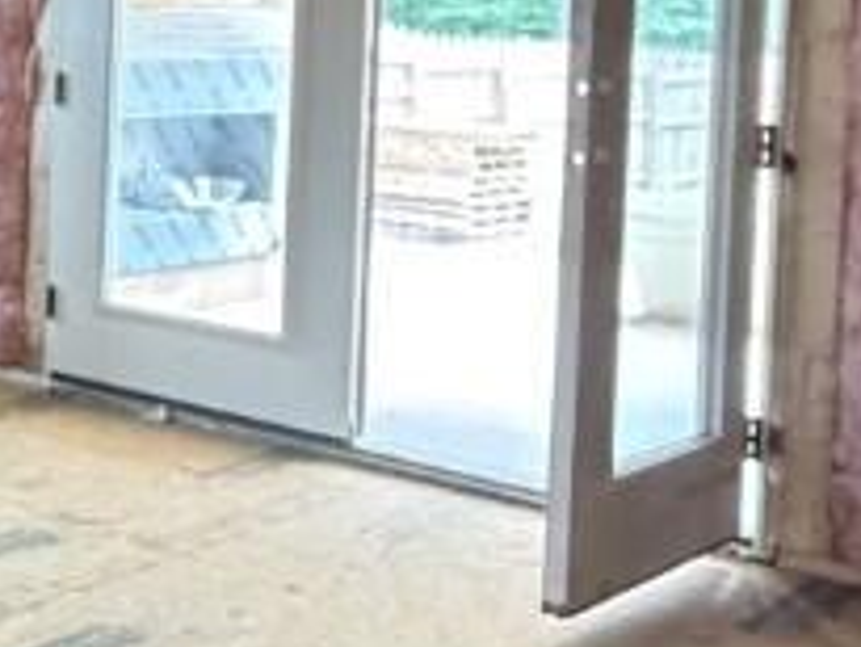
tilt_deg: -2.0
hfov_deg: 22.2
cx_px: -479
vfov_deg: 20.5
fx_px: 1742
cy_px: 29
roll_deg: -1.1
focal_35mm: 70
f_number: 2.2
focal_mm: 2.22
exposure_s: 1/60
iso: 640
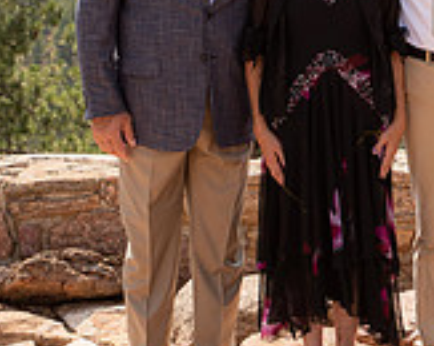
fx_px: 1719
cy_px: -15
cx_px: 439
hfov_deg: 14.2
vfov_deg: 11.4
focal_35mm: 134
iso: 80
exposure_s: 1/400
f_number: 4.5
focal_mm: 40
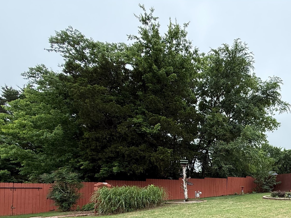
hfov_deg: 63.4
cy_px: 185
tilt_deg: +2.3
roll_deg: -1.1
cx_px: 245
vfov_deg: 51.8
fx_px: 202
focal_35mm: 24
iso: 64
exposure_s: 1/631
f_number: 2.2
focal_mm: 2.22
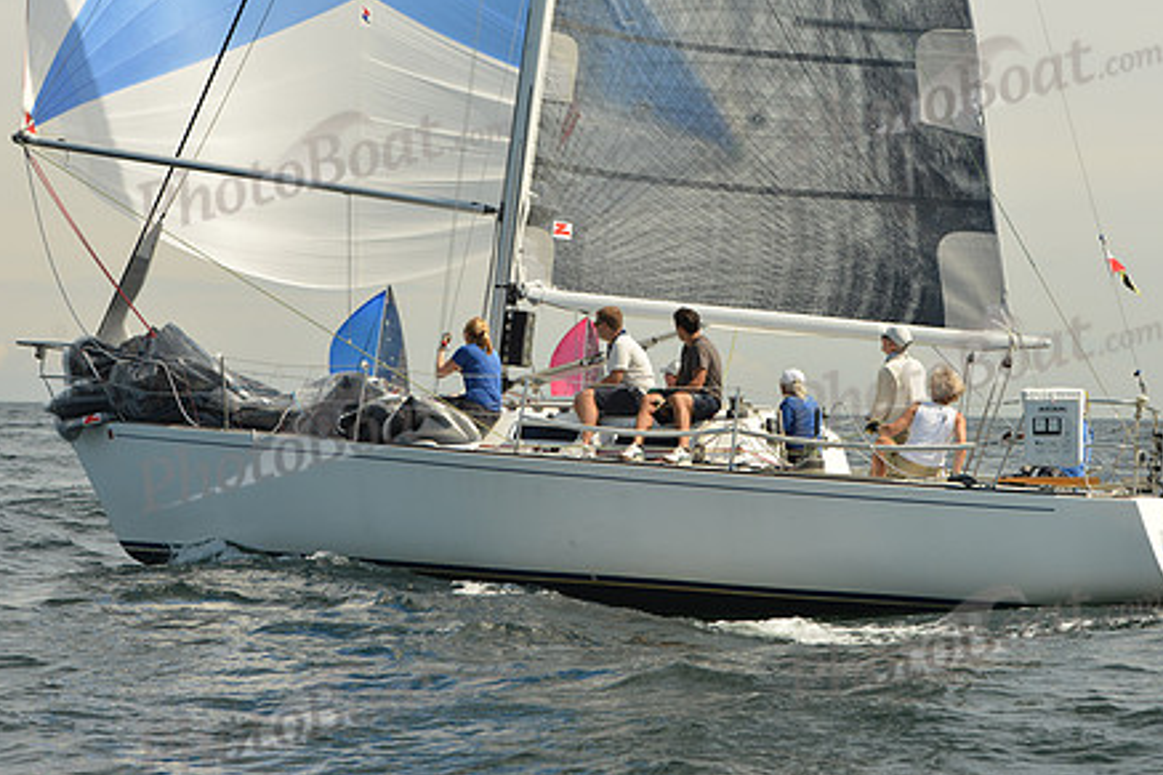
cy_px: 268
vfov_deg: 14.7
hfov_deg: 21.9
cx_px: 652
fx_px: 3003
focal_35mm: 93
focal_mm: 70
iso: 320
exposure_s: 1/1250
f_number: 8
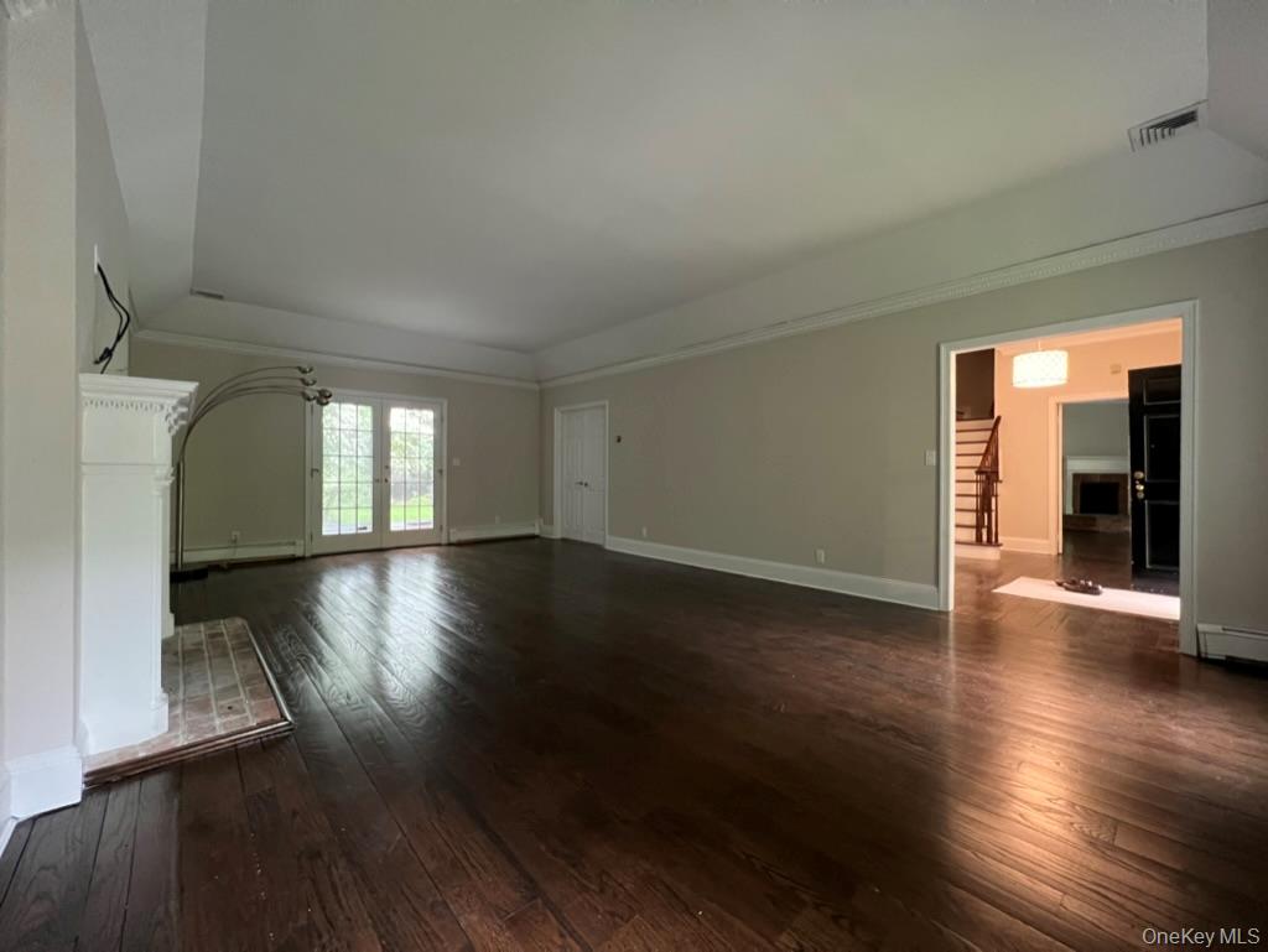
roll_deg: -0.1
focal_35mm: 13
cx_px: 634
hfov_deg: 106.2
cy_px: 476
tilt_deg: -2.4
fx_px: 476
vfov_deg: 90.0
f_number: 1.8
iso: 1000
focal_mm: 1.57
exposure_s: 1/60
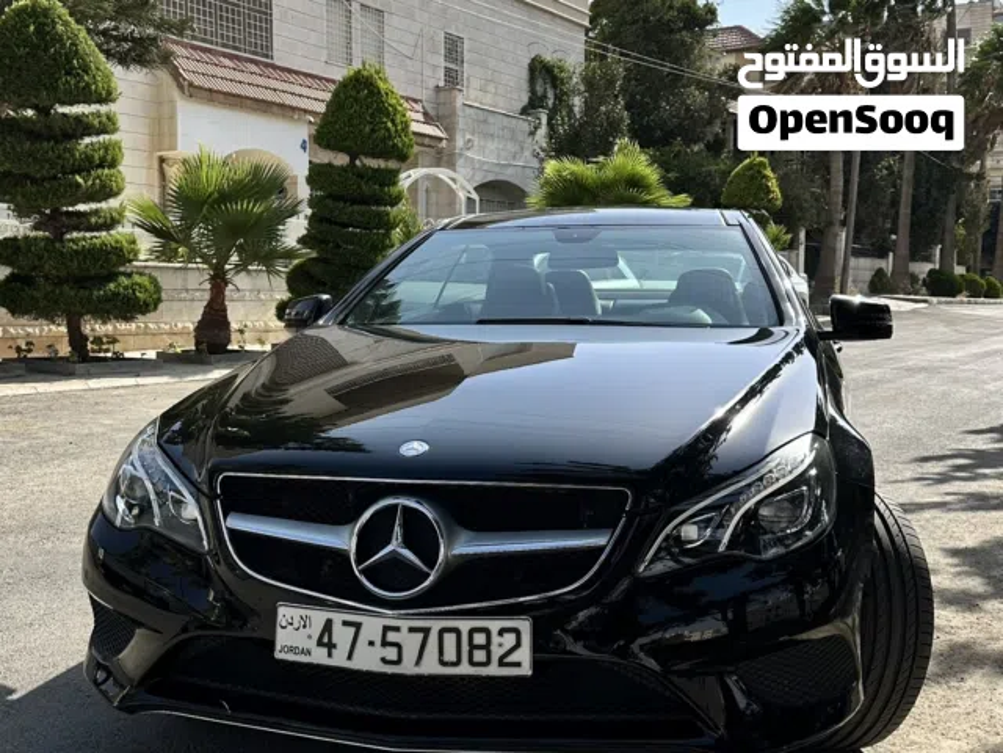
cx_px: 502
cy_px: 376
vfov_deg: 56.8
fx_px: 695
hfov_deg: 71.6
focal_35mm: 24
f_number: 1.78
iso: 80
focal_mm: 6.86
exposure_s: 1/3472
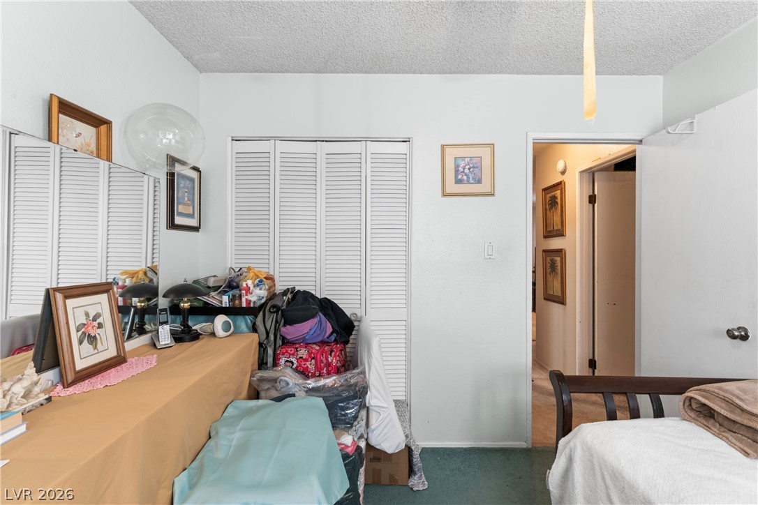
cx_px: 379
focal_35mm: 17
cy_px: 252
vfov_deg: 70.4
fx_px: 358
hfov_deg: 93.3
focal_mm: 17
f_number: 8
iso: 500
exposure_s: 1/10
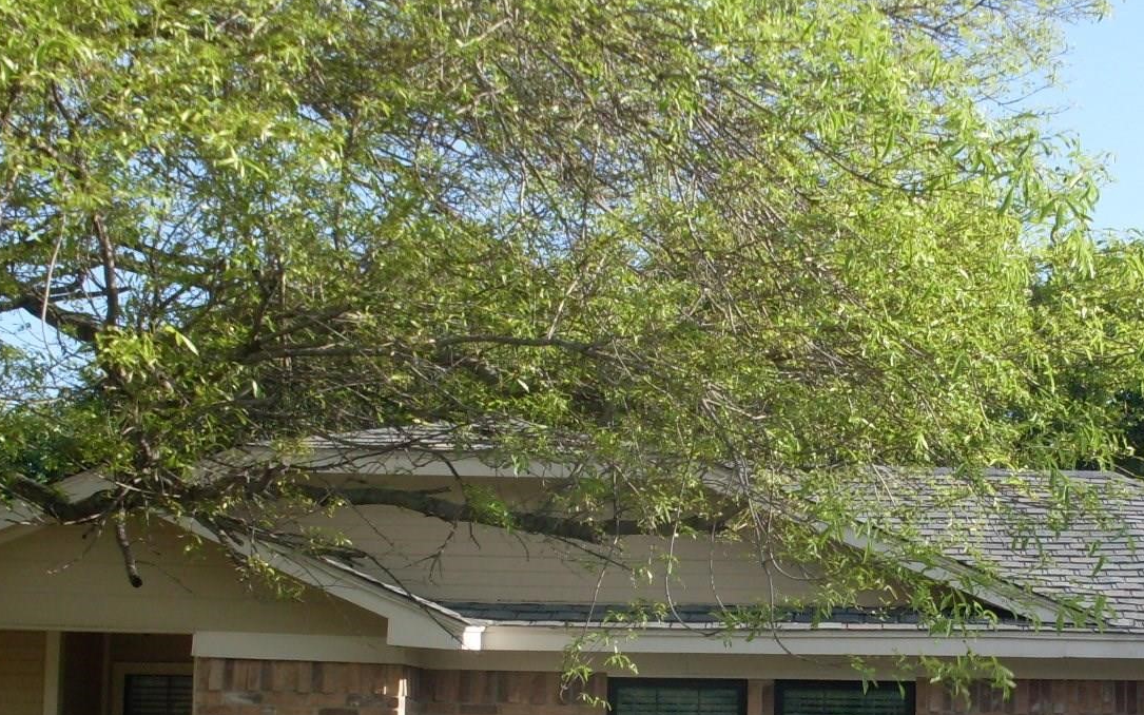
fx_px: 2369
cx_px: 867
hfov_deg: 26.8
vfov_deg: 17.1
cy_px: 501
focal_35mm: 76
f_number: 8.4
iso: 80
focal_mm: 6.3
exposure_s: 1/90
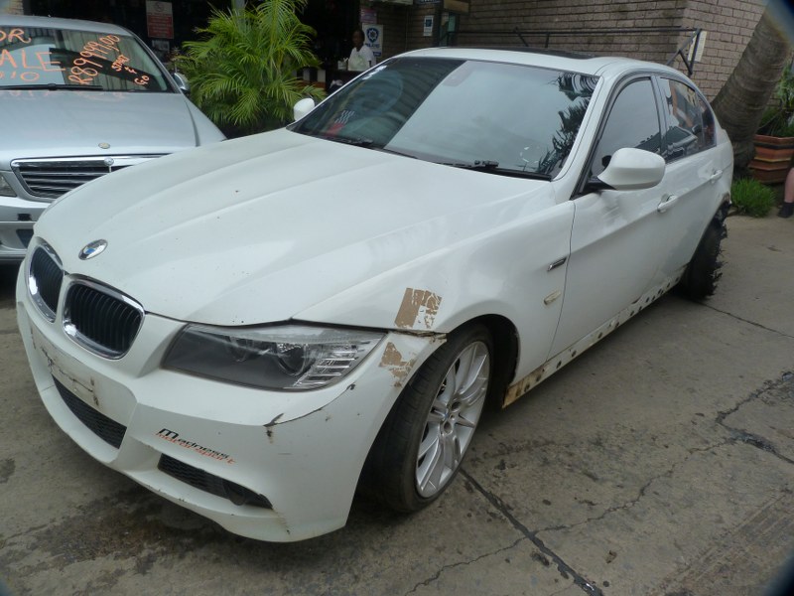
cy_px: 298
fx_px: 573
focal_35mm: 25
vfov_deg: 54.9
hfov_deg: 69.4
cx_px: 397
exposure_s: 1/250
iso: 125
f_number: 4.5
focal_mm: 4.5
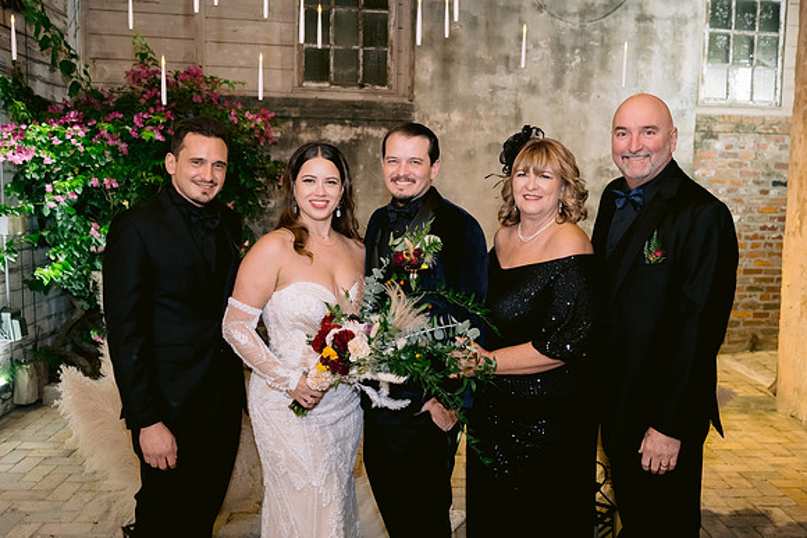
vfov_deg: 37.9
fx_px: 785
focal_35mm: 35
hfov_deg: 54.4
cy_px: 269
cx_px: 404
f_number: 3.5
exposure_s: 1/80
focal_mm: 35
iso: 3200
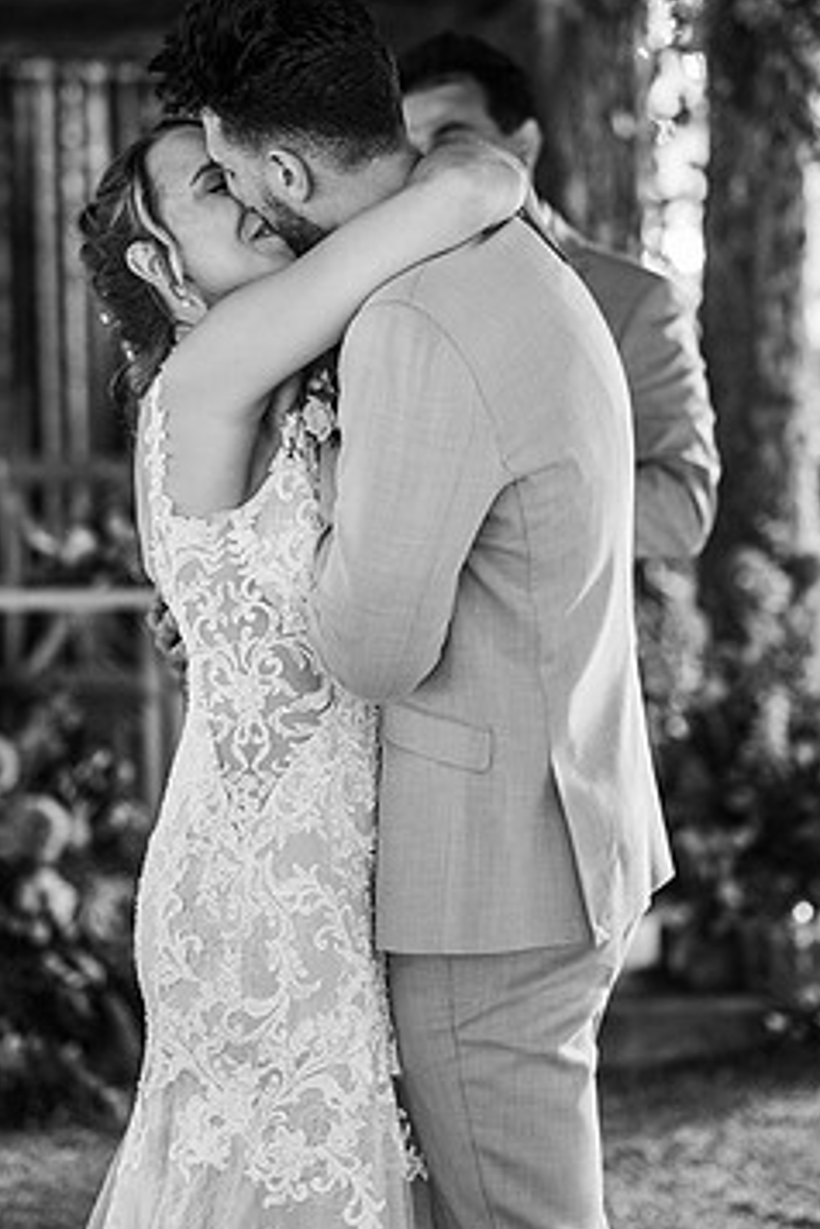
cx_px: 419
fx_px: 3656
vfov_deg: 19.1
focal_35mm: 107
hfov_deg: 12.8
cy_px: 589
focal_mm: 85
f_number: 2.2
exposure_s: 1/200
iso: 1400
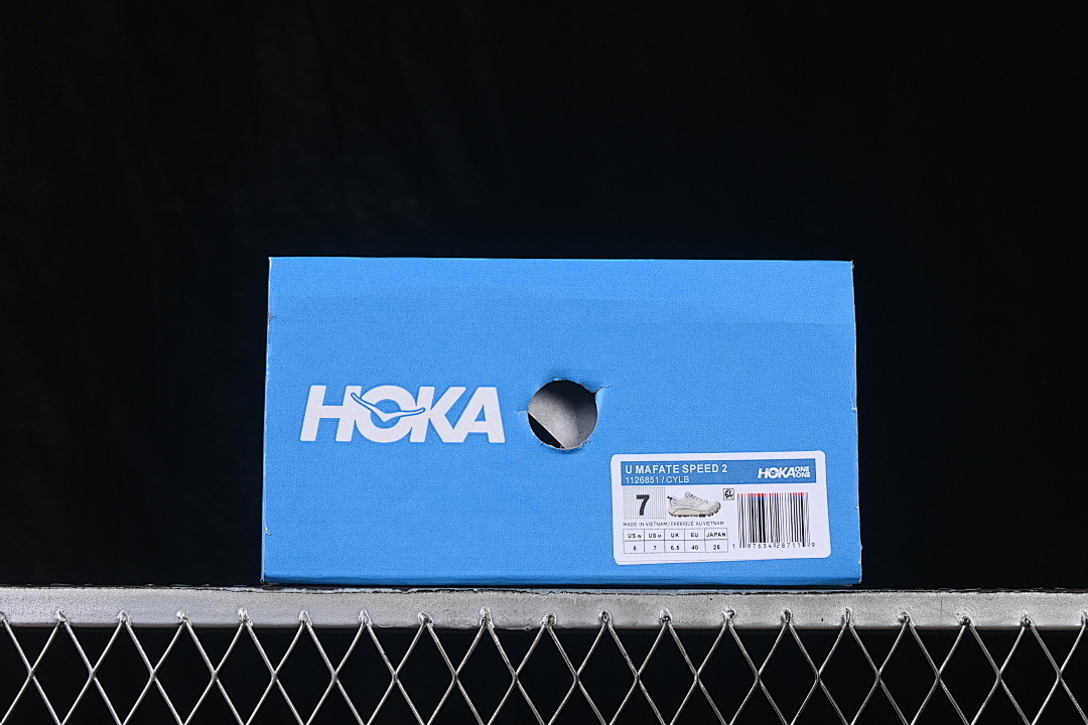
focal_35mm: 75
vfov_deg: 18.2
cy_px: 362
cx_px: 544
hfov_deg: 27.0
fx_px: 2266
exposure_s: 1/80
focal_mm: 50
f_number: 8
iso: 160
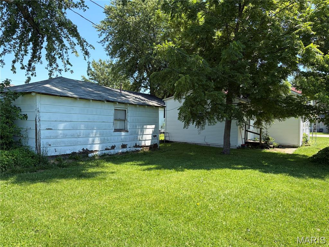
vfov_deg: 53.1
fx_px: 247
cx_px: 164
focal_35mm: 26
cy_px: 124
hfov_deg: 67.3
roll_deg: -1.2
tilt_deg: -0.6
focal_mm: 5.96
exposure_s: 1/1048
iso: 50
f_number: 1.6
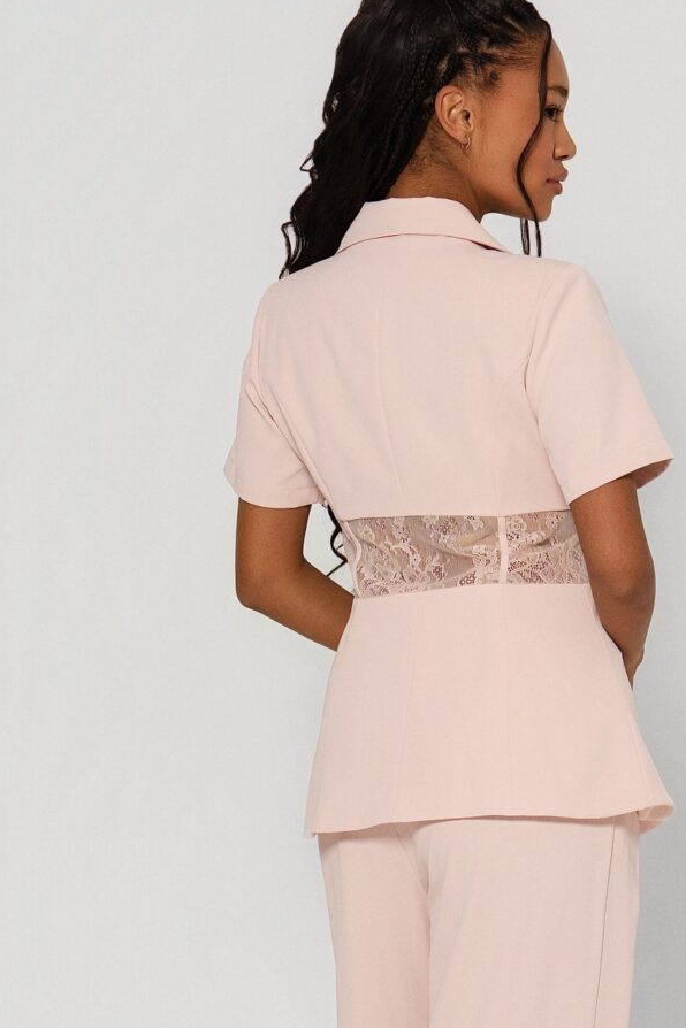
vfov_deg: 13.2
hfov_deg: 8.9
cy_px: 839
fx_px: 4430
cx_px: 417
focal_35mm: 155
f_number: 9
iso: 100
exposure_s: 1/160
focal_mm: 77
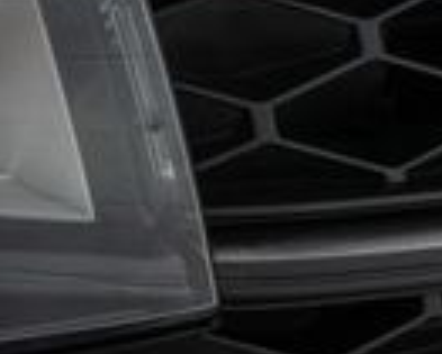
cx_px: -597
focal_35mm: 192
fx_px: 2514
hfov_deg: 9.1
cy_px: 35
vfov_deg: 8.0
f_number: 3.2
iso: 200
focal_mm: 28
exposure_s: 1/50
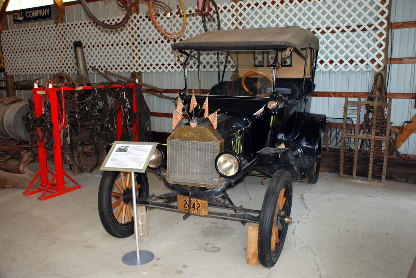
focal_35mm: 33
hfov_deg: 57.2
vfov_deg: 40.1
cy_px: 139
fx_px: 382
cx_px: 208
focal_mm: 22
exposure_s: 1/60
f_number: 3.8
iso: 200
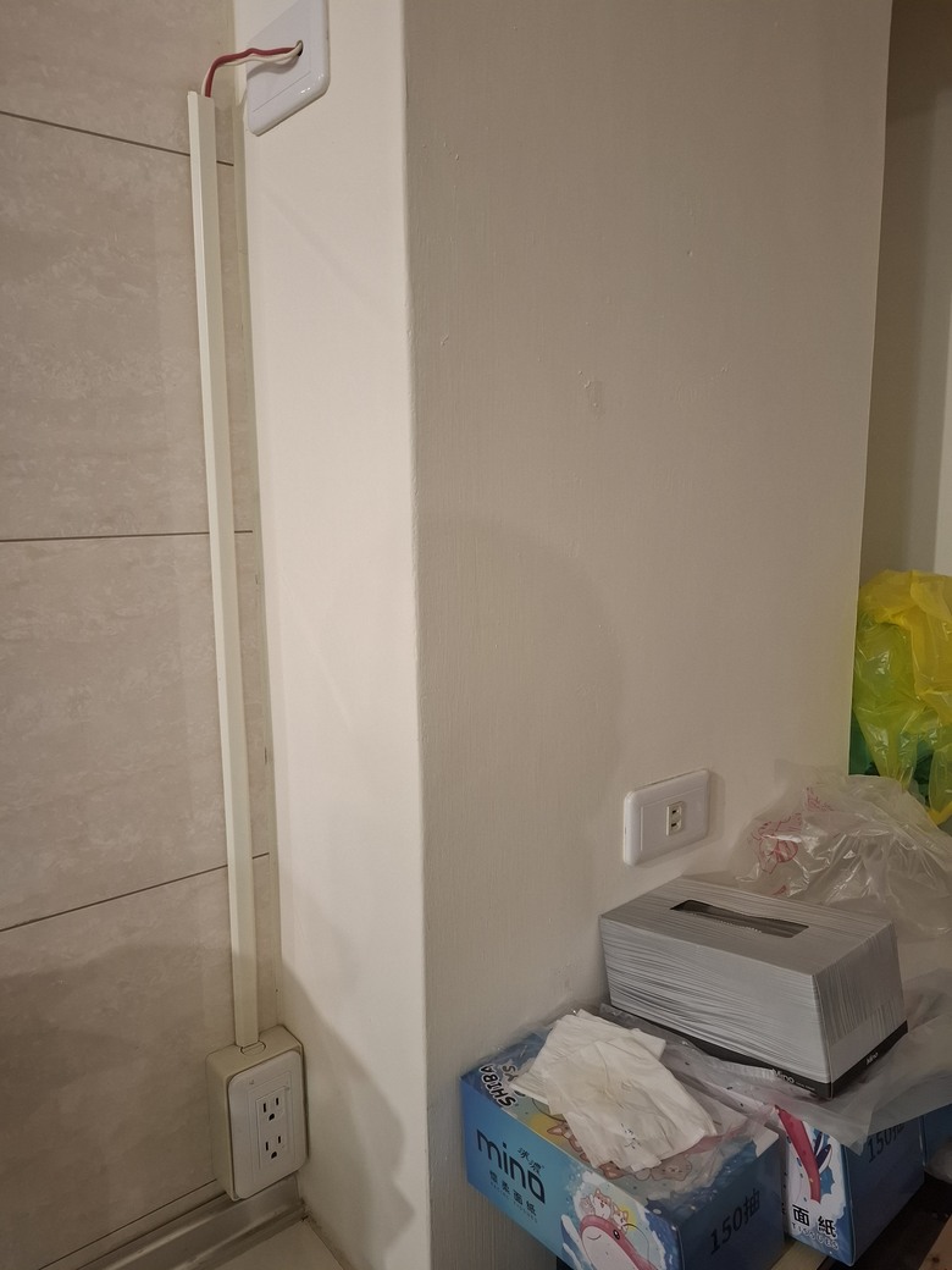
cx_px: 476
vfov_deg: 73.9
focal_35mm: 23
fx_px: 843
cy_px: 635
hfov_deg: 58.9
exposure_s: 1/30
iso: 250
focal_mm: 5.54
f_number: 1.8
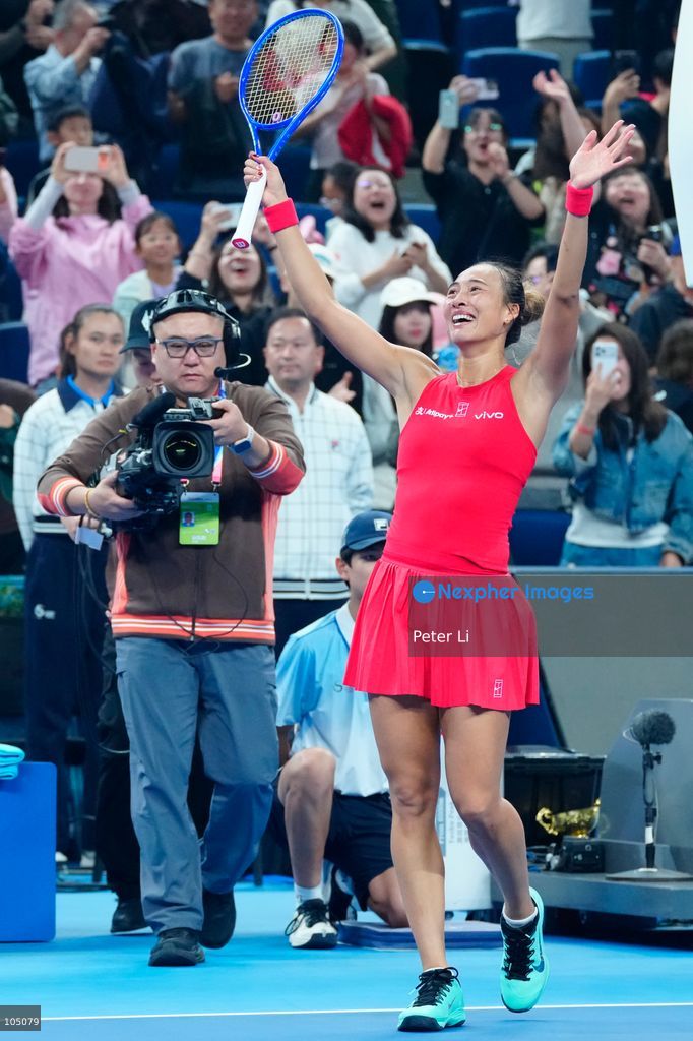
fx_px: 4941
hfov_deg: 8.0
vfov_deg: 12.0
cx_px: 346
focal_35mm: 171
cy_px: 520
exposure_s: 1/800
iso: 5000
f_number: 4.5
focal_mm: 171
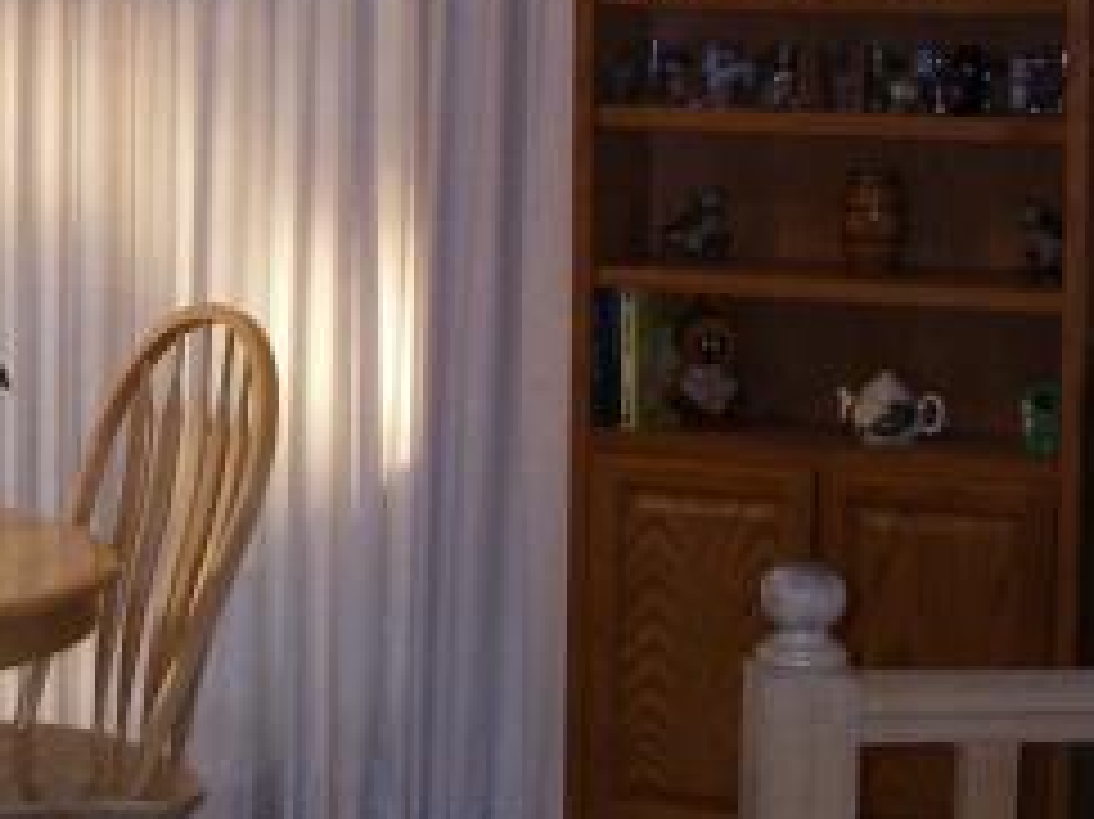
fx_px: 3159
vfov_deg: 14.7
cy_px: 184
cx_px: 126
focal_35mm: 100
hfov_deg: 19.3
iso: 160
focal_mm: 6.3
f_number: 3.3
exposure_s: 1/40
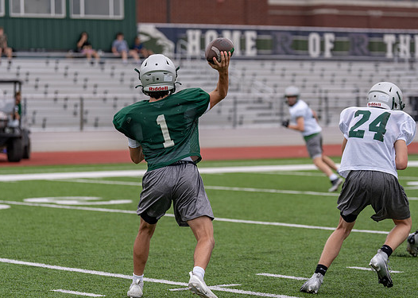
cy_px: 139
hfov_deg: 14.0
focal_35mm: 143
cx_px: 208
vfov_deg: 10.0
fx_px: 1697
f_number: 2.8
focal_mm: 116
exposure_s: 1/2500
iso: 200
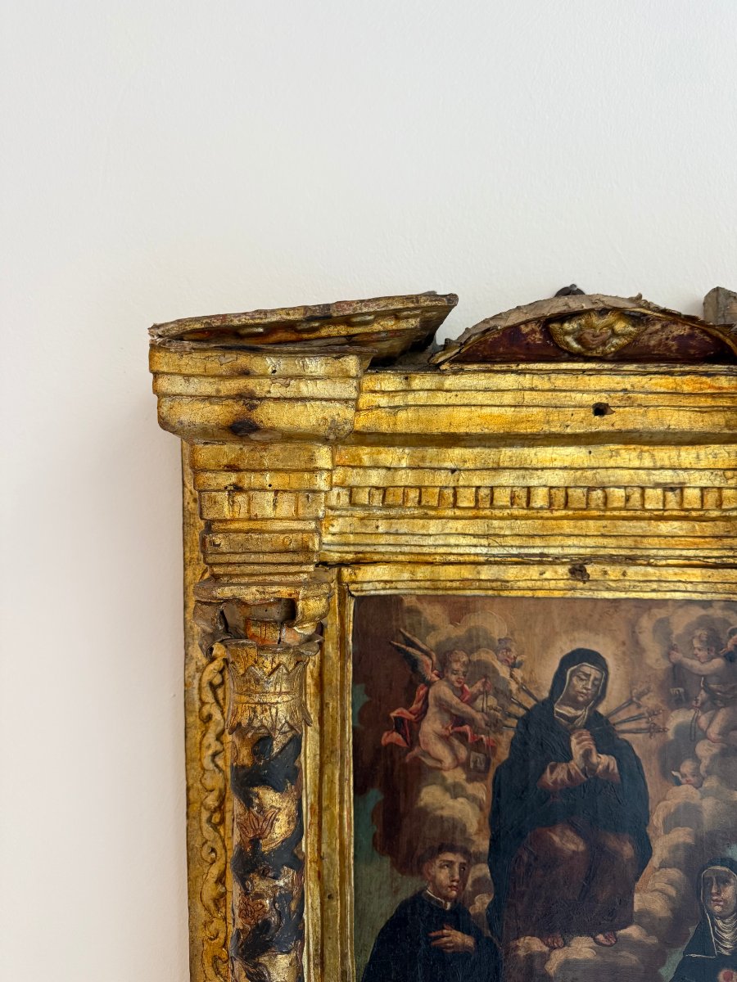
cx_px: 368
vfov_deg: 71.6
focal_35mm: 24
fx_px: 681
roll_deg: -0.5
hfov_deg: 56.8
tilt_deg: +1.1
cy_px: 491
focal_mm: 6.76
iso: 250
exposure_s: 1/50
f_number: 1.78
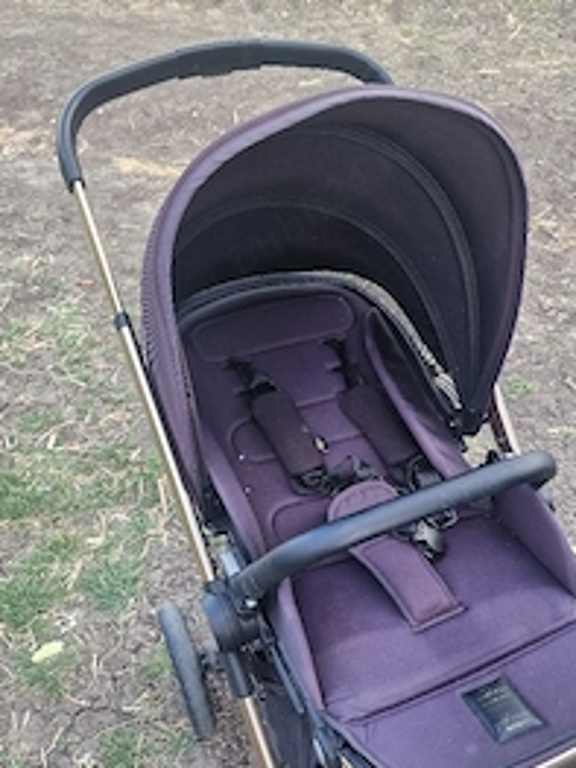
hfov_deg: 40.2
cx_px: 383
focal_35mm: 35
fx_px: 777
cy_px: 467
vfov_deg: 52.2
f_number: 1.8
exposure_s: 1/182
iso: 125
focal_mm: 6.4
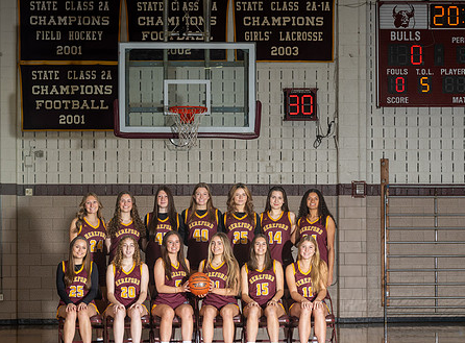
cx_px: 208
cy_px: 245
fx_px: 1522
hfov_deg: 17.4
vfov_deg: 12.8
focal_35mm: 114
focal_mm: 70
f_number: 8
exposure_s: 1/200
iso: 200
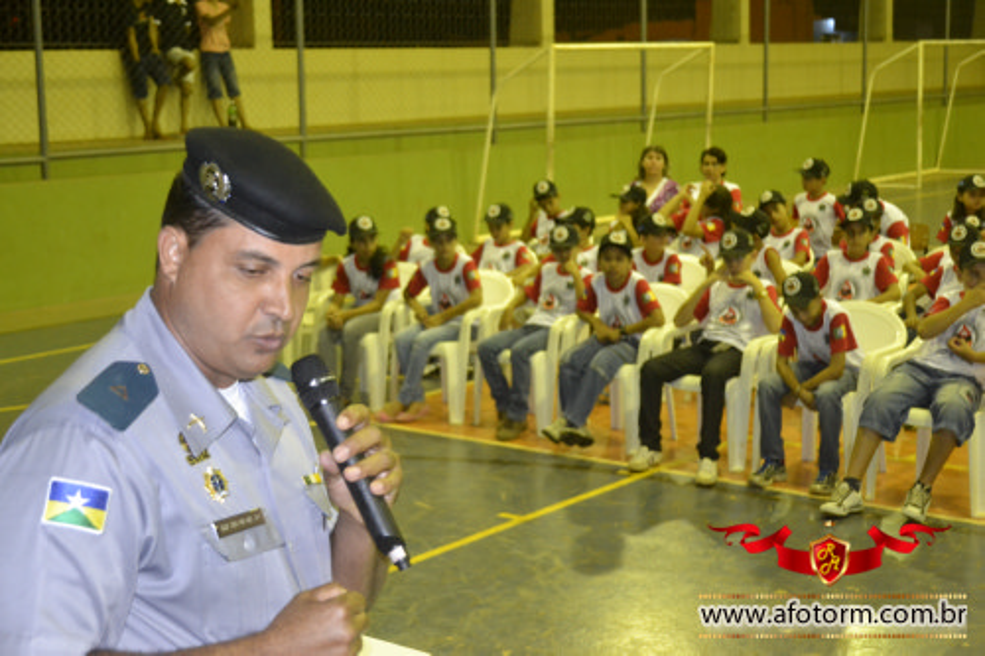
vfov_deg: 22.6
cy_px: 328
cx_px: 492
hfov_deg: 33.4
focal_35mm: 60
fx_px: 1641
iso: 3200
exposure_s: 1/60
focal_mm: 40
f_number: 4.5
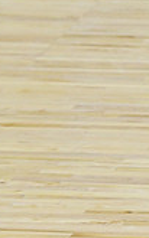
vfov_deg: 3.1
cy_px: -28
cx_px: 386
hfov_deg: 2.0
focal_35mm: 669
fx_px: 4350
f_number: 3.5
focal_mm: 125
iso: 4000
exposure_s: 1/400
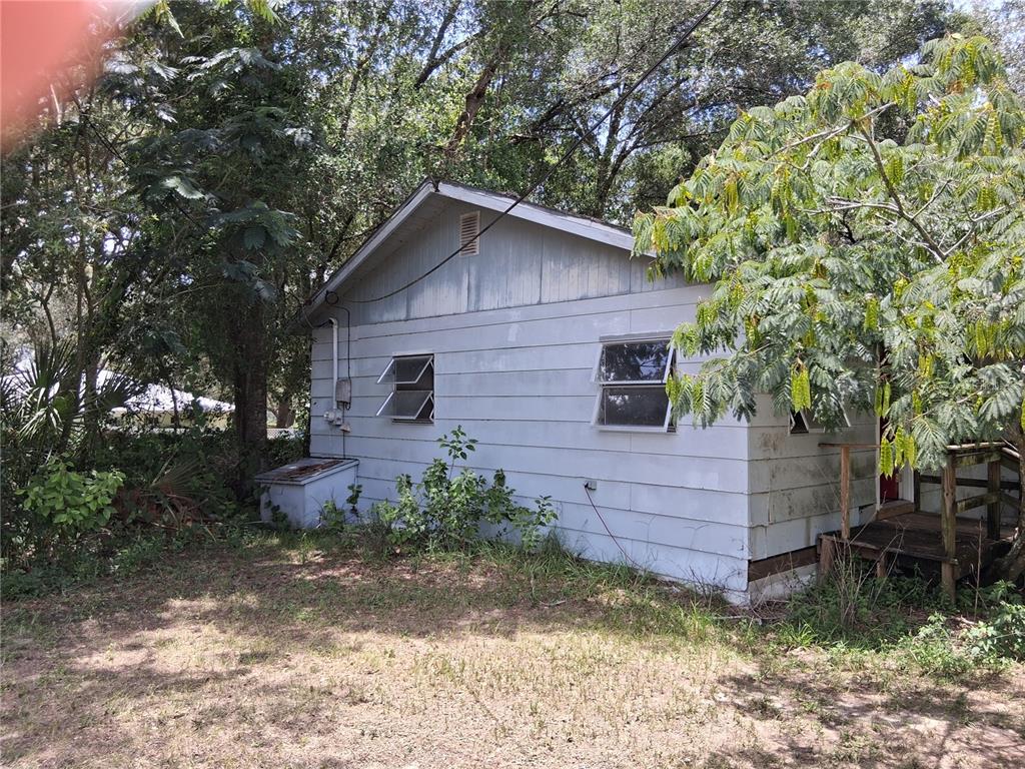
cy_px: 384
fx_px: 770
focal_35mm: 26
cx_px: 512
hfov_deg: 67.3
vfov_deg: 53.1
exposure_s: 1/161
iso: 25
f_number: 1.8
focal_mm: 3.98
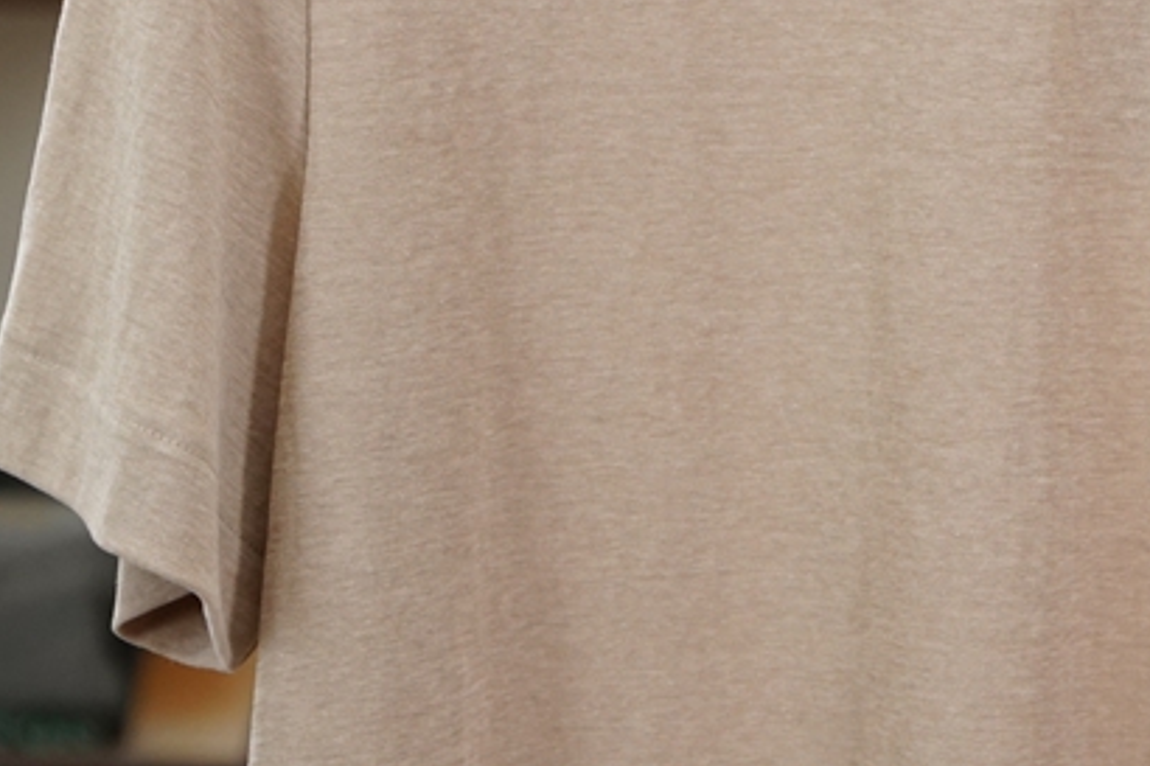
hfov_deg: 9.8
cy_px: -236
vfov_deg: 6.5
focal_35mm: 209
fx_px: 6683
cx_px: 1052
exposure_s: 1/125
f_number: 3.5
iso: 640
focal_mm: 53
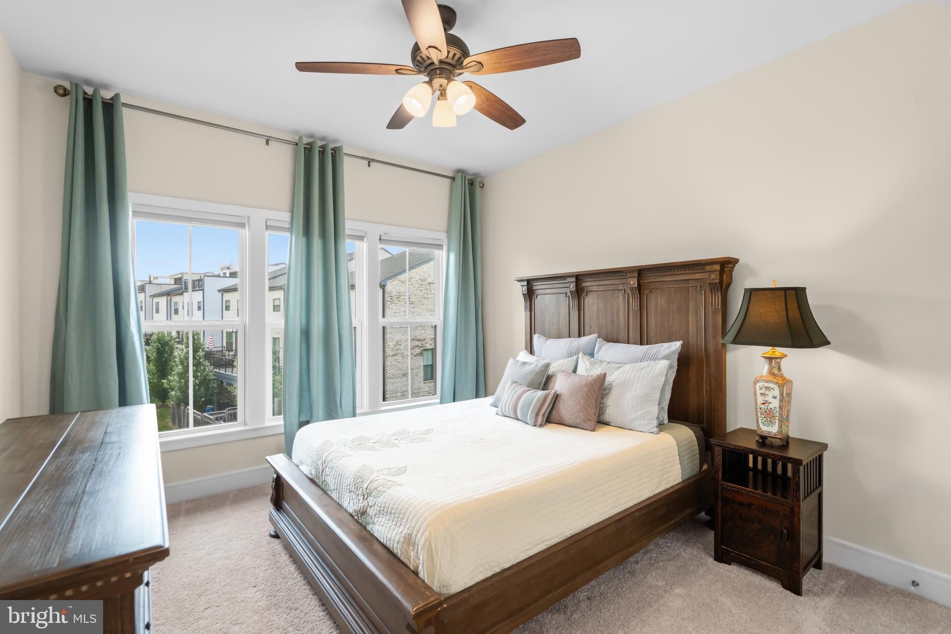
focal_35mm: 16
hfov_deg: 96.7
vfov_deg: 73.7
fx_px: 423
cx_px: 476
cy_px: 317
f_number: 5.6
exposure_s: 1/40
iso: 1000
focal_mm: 16
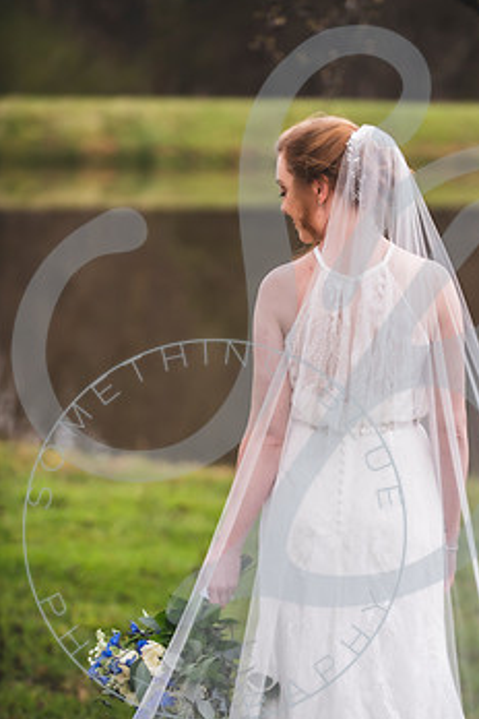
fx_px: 3093
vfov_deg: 13.2
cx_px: 308
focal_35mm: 155
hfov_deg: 8.9
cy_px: 374
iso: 320
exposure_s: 1/320
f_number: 2.8
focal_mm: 120
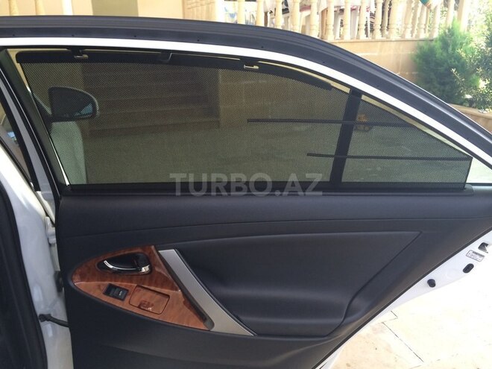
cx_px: 246
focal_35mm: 30
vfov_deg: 46.8
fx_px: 426
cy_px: 184
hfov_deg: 60.0
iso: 40
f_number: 2.2
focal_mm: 4.12
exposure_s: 1/40
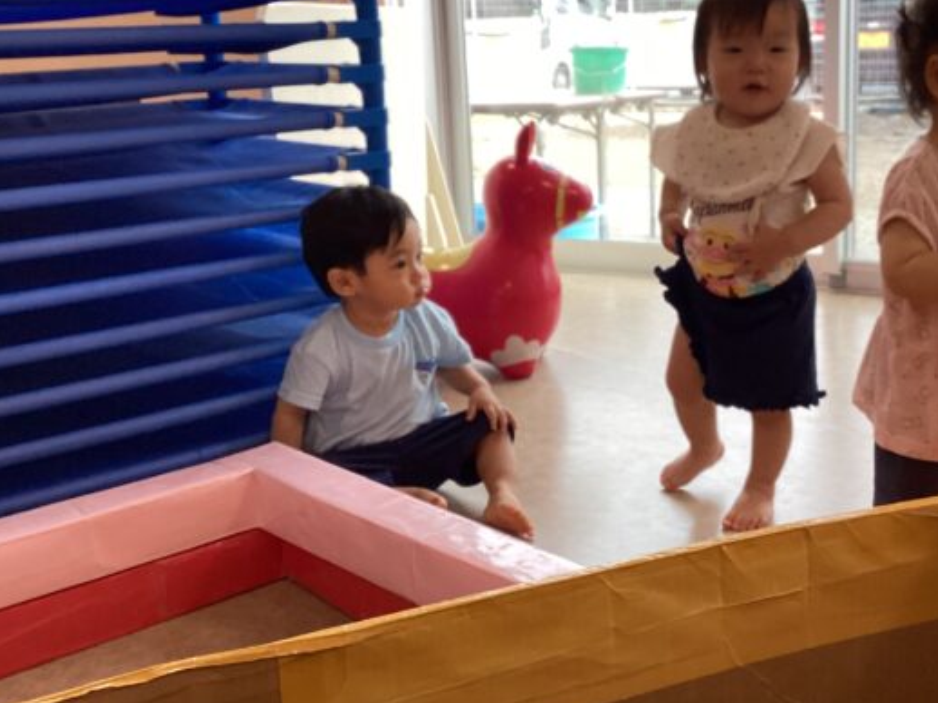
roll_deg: +1.2
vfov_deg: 31.3
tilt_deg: -9.9
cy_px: 257
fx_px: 1246
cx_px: 630
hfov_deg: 40.7
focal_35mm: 46
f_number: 2.4
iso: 100
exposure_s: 1/100
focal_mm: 3.3
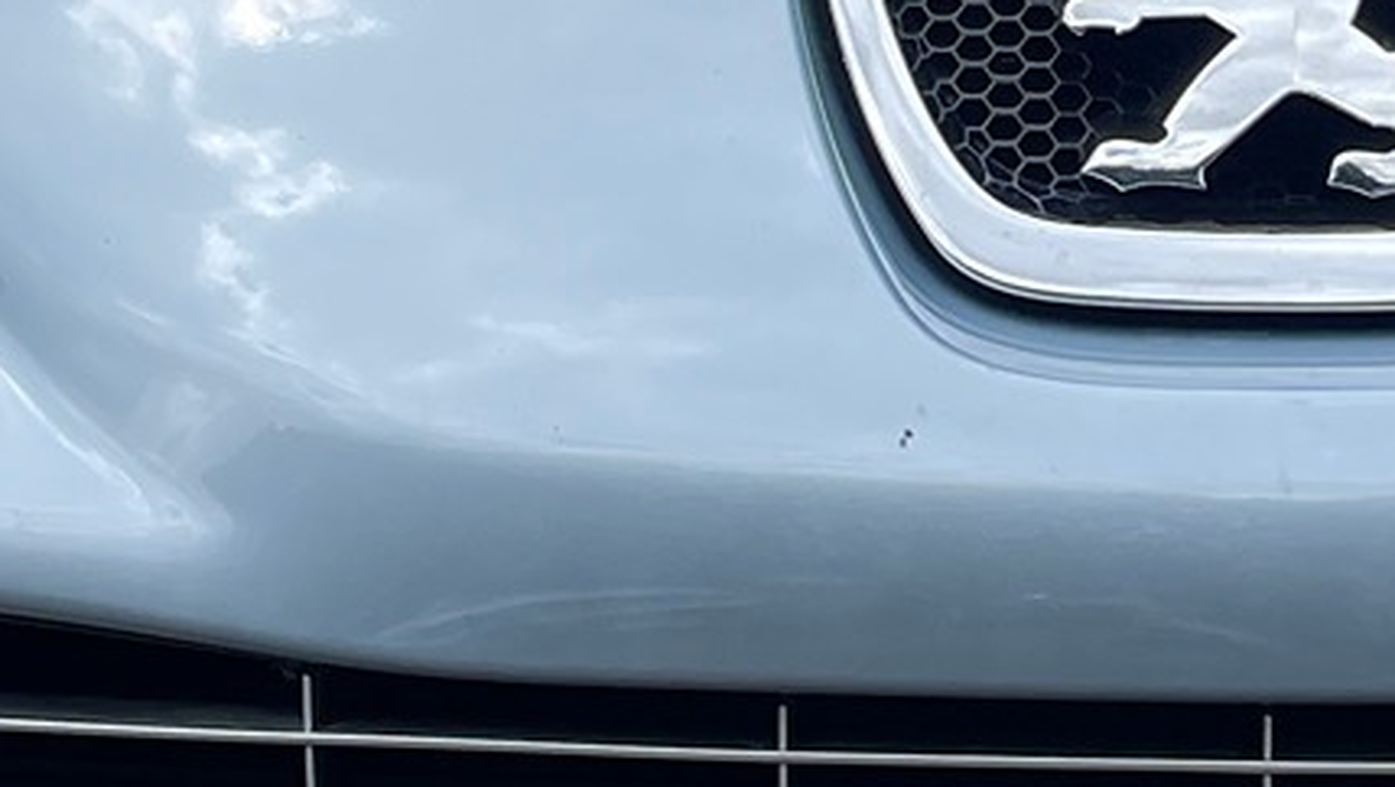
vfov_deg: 9.1
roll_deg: +0.6
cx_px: 1164
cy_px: 205
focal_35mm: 133
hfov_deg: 16.0
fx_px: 4923
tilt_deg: -1.6
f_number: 1.6
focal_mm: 4.2
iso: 32
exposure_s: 1/1795
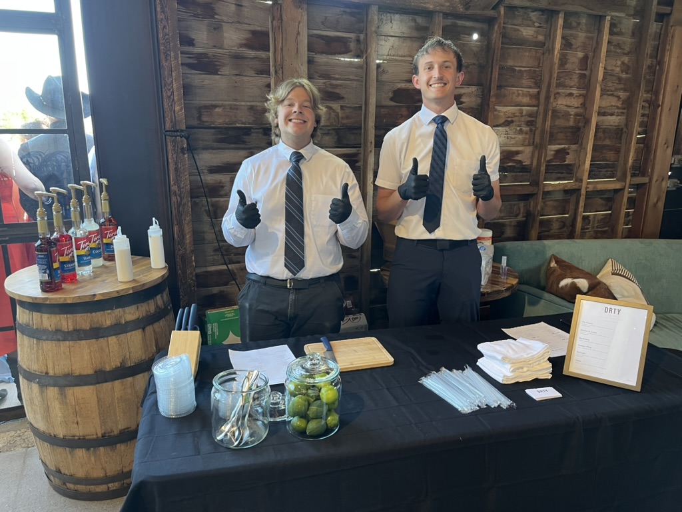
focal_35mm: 26
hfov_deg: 67.3
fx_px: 512
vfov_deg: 53.1
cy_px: 256
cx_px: 341
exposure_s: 1/60
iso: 125
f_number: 1.6
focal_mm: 5.1
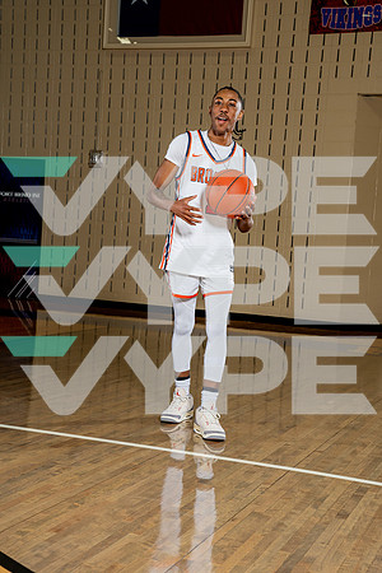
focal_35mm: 56
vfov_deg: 35.6
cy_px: 286
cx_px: 191
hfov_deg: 24.2
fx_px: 891
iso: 400
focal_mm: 56
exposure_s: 1/250
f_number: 6.3
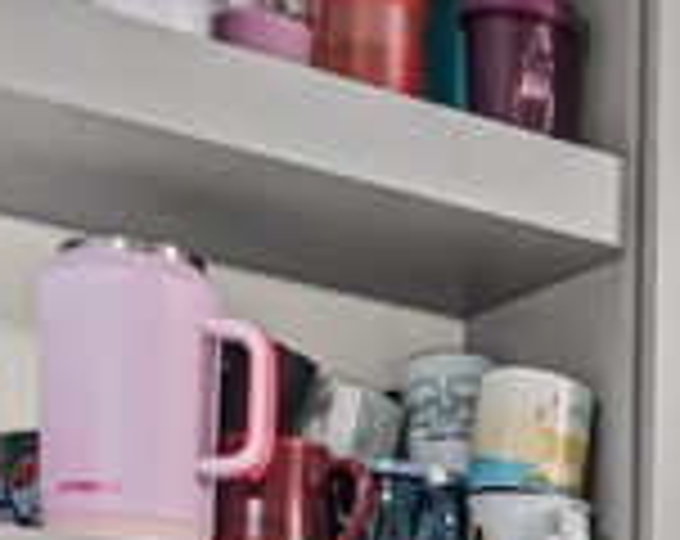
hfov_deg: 13.5
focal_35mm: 115
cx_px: 1486
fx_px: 2308
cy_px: 1046
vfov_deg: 12.0
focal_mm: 17
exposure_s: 1/4
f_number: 10
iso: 400
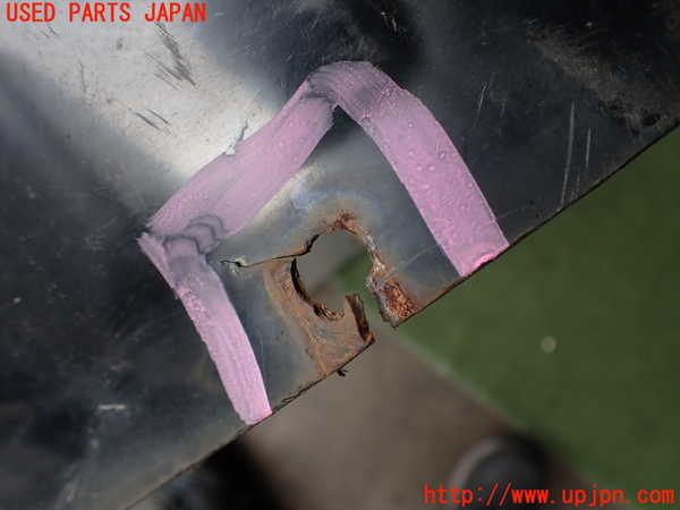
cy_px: 255
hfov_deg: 60.0
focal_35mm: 30
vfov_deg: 46.8
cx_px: 340
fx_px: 589
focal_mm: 5.4
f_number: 2.3
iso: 100
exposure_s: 1/160
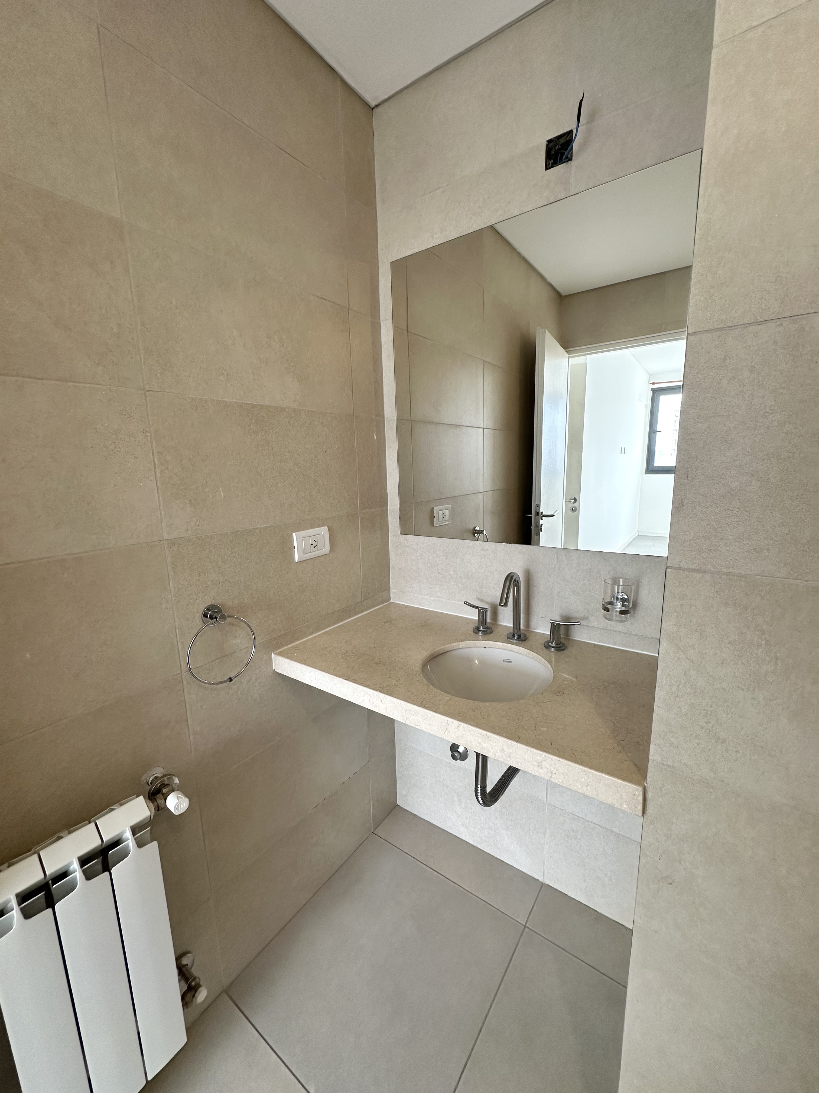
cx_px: 410
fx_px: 442
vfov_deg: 102.1
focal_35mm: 14
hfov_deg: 85.7
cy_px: 546
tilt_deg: -10.0
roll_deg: +0.7
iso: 125
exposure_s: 1/99
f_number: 2.2
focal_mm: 2.22
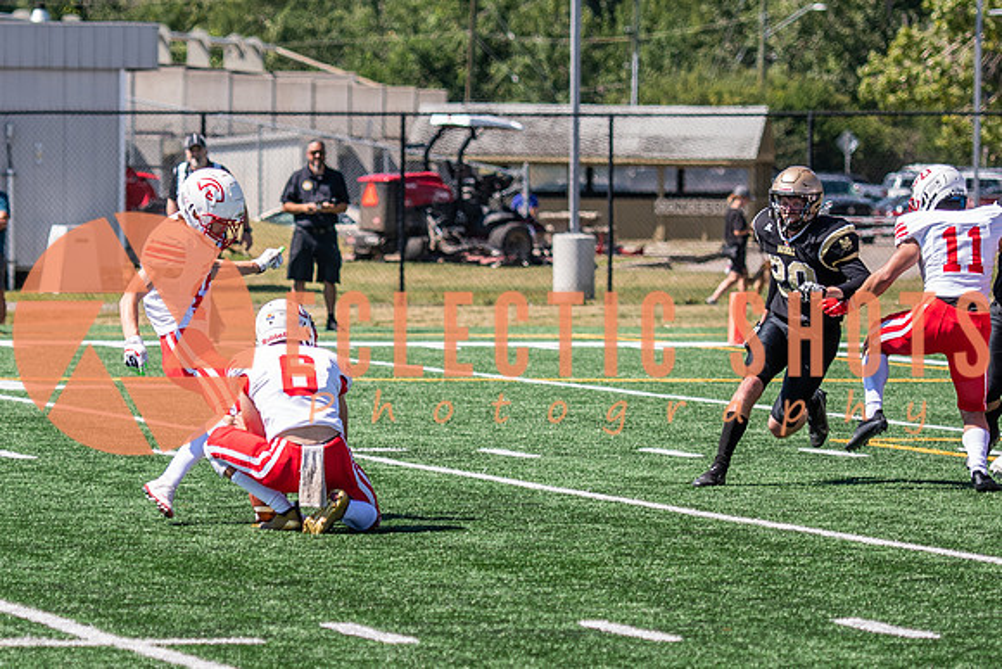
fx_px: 7471
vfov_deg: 5.1
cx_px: 307
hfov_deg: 7.7
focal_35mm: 268
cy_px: 334
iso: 160
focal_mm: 102
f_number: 2.8
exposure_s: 1/2000
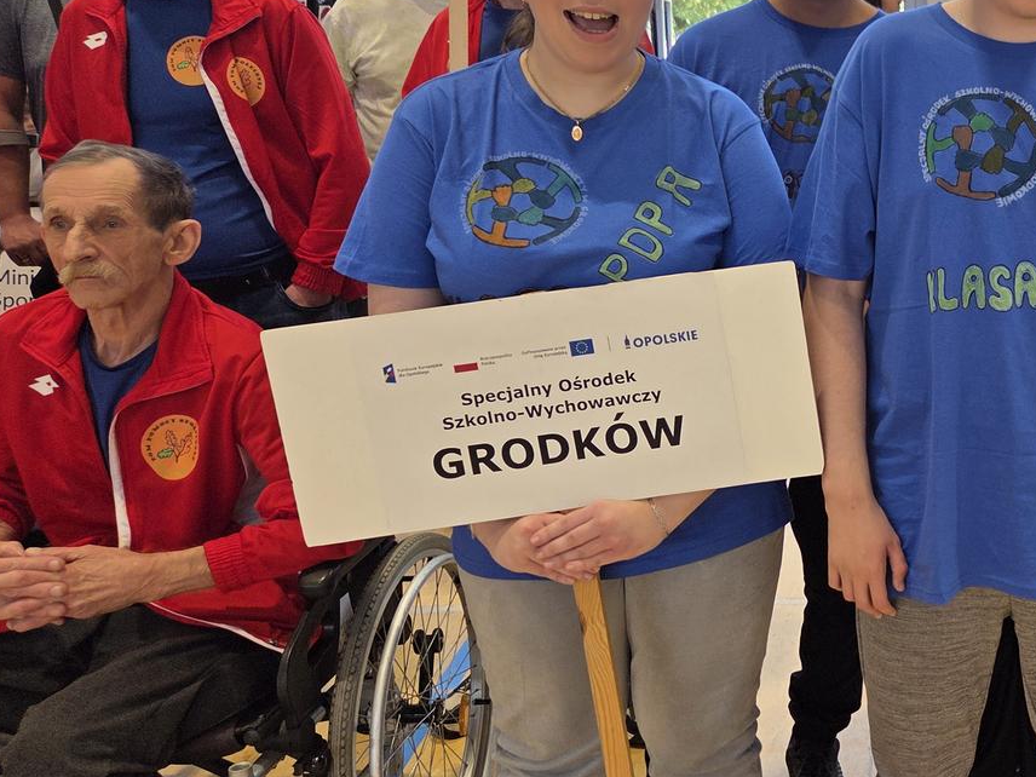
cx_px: 937
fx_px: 1287
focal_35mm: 43
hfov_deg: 40.5
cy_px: 323
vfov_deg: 33.5
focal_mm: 5.4
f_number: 1.8
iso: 80
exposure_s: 1/180
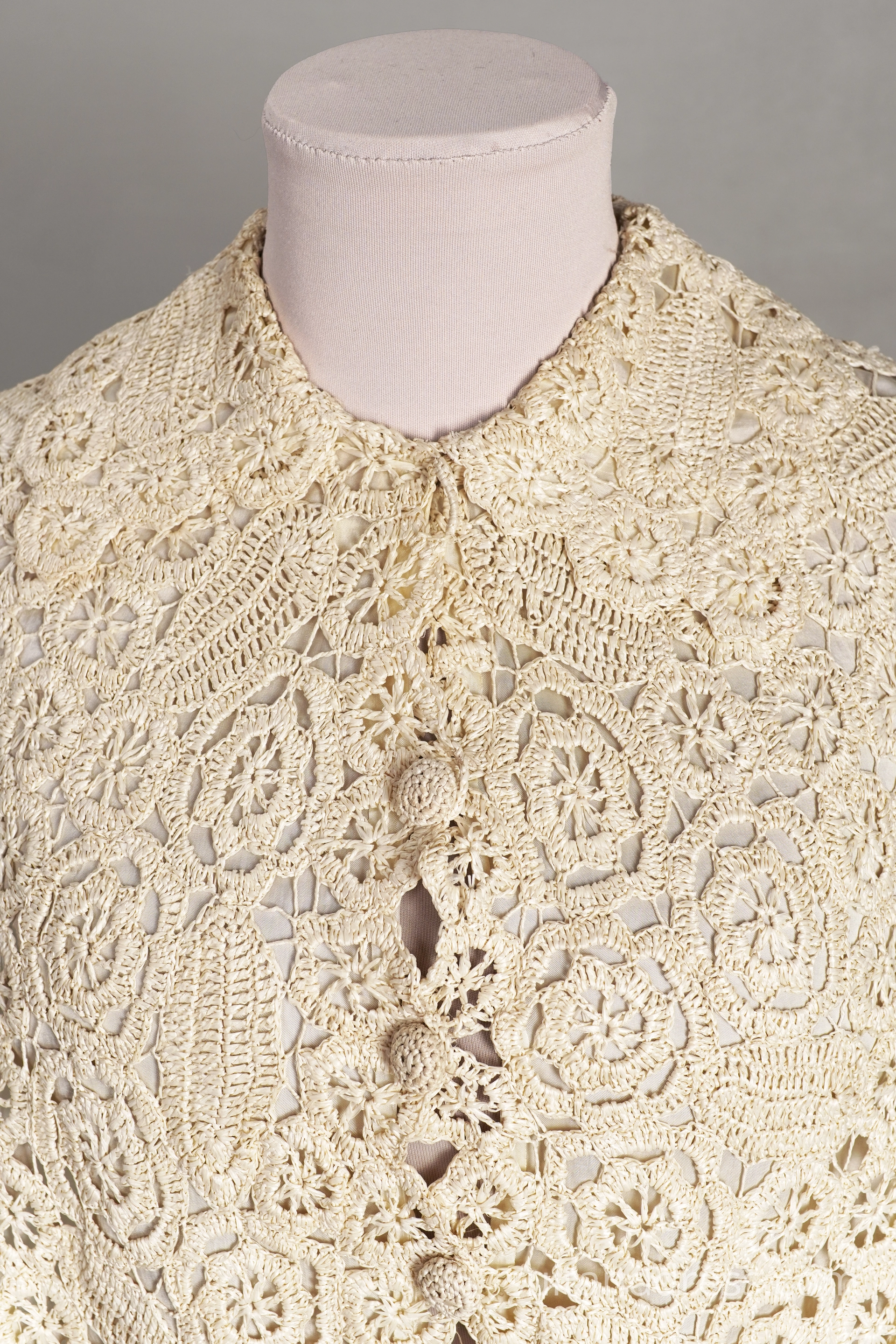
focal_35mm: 48
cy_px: 672
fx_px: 1792
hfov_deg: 28.1
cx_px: 448
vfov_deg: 41.1
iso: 320
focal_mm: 32
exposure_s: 1/60
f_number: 6.3
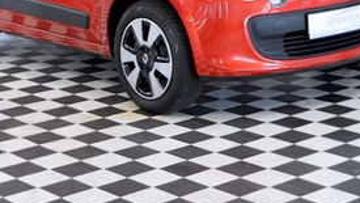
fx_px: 1089
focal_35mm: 114
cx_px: 178
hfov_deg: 18.8
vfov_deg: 10.4
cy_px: -50
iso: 500
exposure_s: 1/60
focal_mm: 18
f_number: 3.9
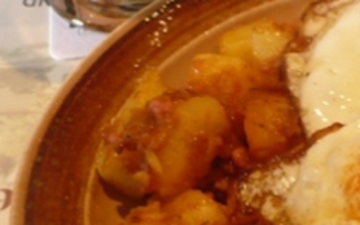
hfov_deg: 15.3
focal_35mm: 133
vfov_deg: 9.9
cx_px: 389
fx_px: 1306
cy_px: 99
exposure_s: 1/6
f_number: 2.8
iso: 200
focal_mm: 6.1
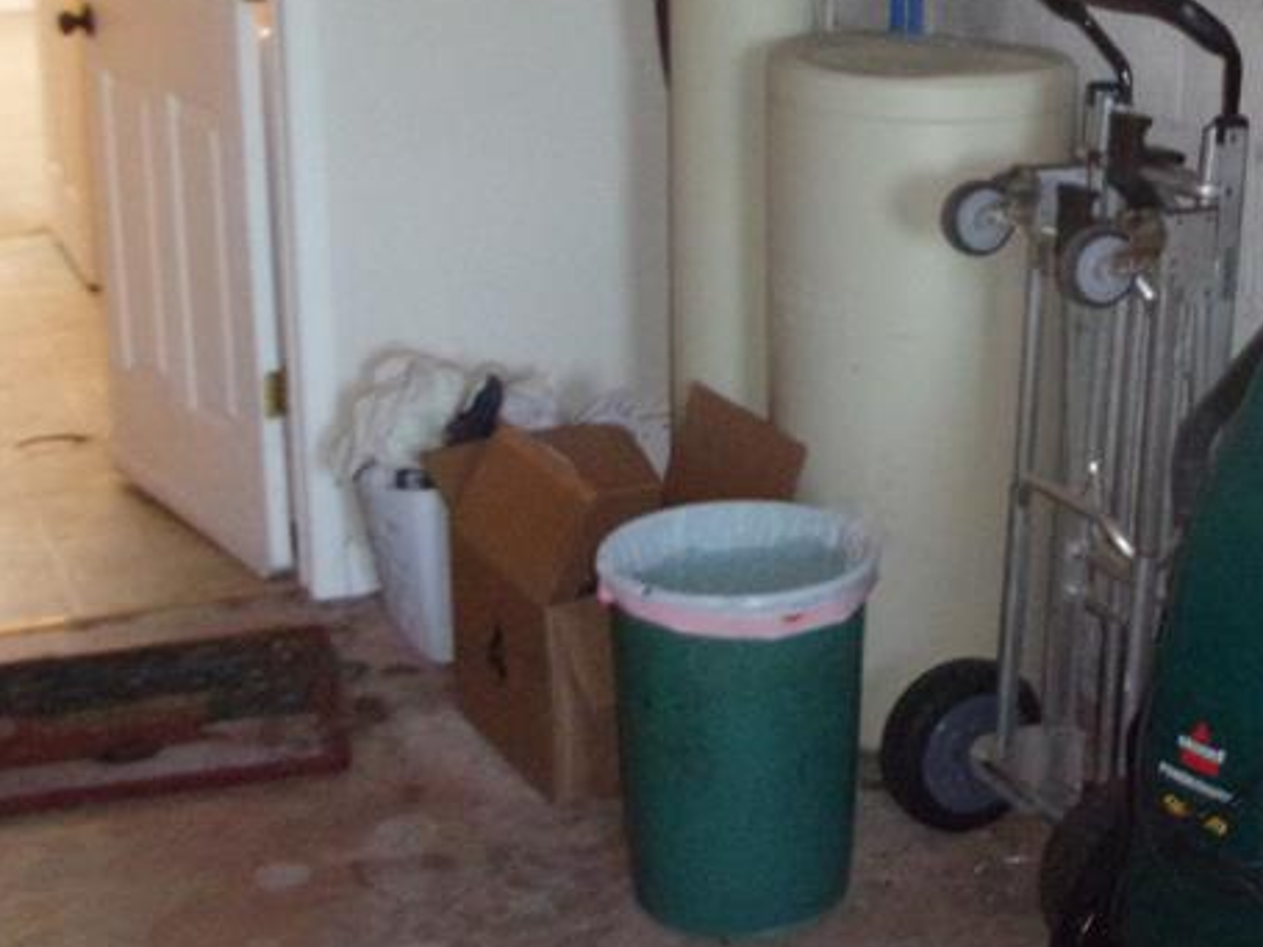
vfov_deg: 23.1
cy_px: 247
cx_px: 1085
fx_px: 2298
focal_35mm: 63
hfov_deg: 29.7
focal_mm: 5.1
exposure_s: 1/34
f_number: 3.9
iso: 500
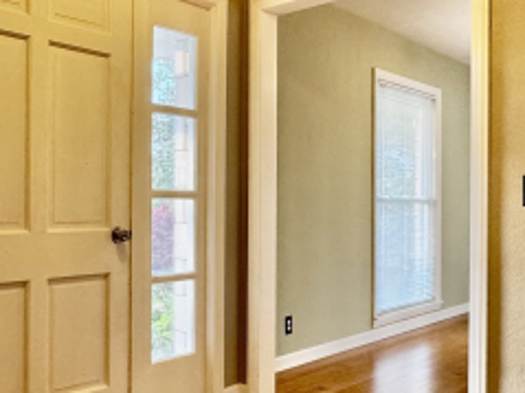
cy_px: 209
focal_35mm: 39
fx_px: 591
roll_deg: -0.6
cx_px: 168
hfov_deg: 47.0
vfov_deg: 36.8
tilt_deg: -1.0
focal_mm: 2.22
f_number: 2.2
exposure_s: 1/120
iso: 250
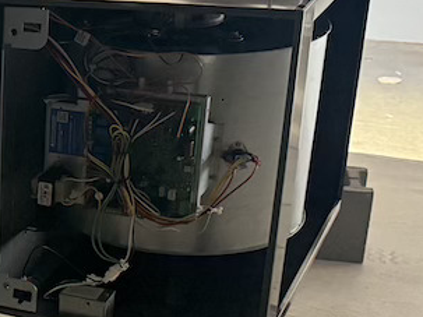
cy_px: 235
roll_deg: +2.4
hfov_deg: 18.5
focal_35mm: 95
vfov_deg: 15.5
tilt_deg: -23.2
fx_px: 1160
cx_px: -197
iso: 800
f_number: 1.78
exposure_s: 1/60
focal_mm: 6.76
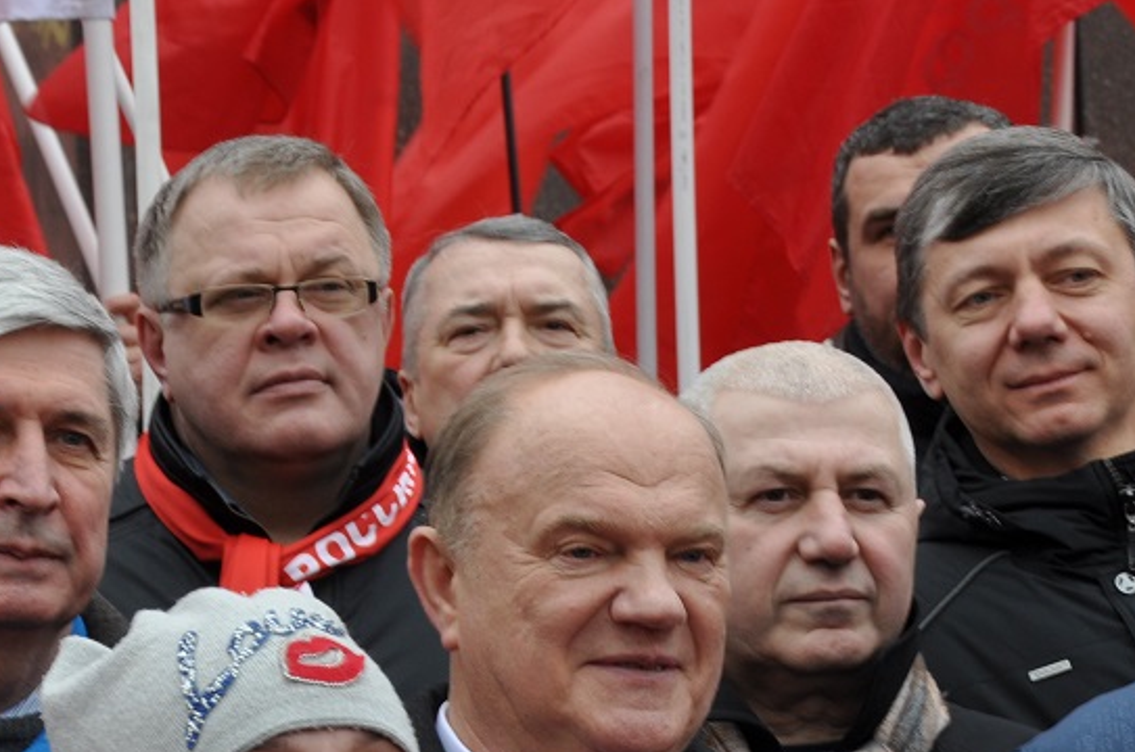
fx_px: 5791
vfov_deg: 7.4
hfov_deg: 11.2
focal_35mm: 184
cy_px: 767
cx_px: 640
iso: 200
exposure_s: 1/100
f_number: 10
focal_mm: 52
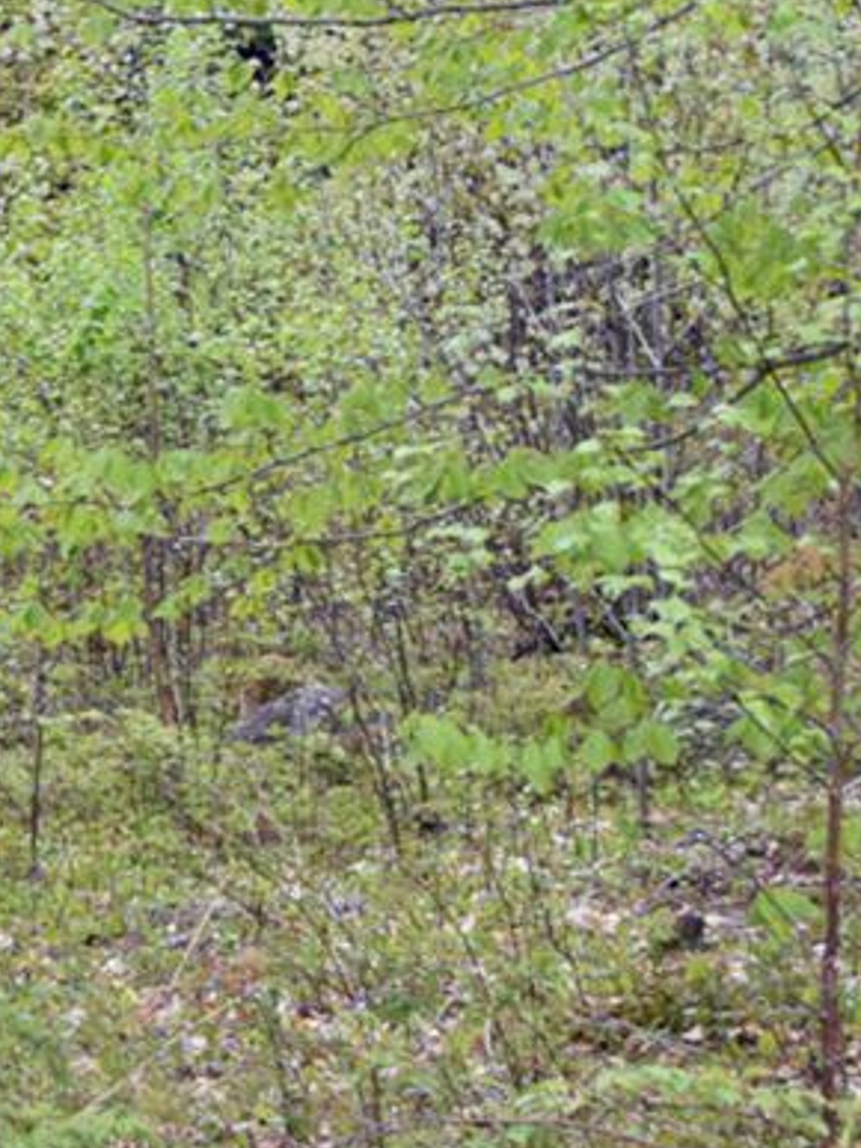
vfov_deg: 10.1
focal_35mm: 196
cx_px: -472
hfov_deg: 7.4
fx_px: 6499
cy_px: 368
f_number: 7.1
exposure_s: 1/200
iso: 400
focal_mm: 35
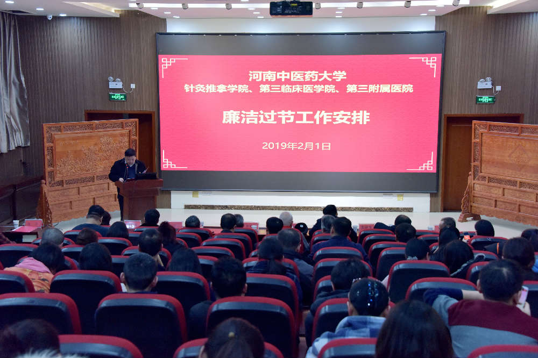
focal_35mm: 50
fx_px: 747
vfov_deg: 27.0
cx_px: 269
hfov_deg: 39.6
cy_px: 179
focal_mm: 50
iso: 2000
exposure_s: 1/60
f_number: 5.6
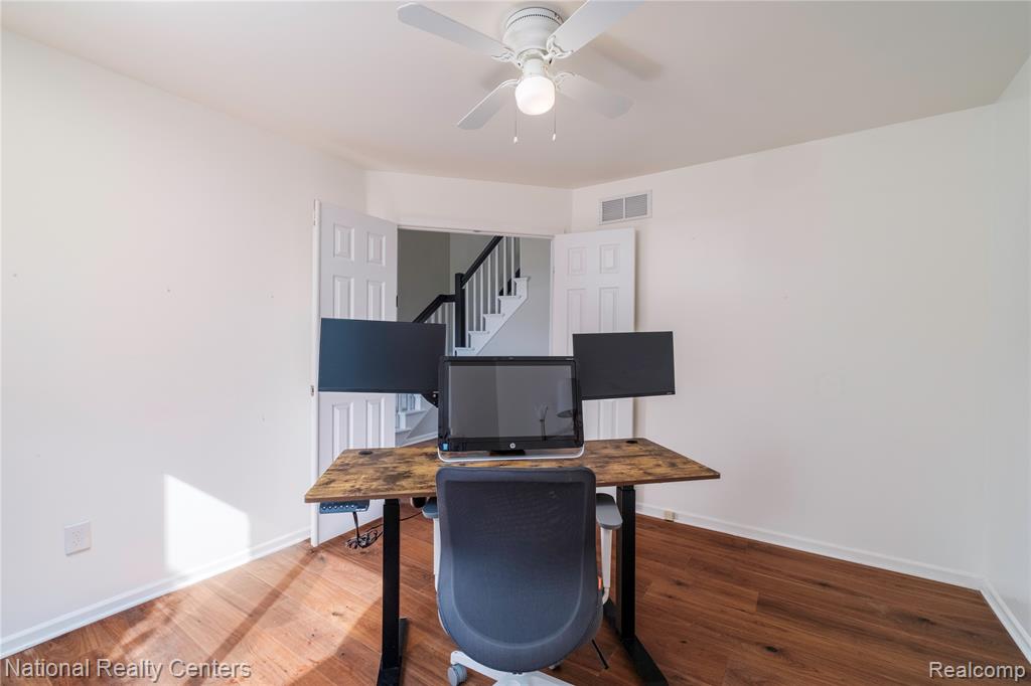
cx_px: 516
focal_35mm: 15
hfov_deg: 100.4
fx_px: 429
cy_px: 343
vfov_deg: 77.3
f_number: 7.1
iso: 800
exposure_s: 1/250
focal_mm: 10
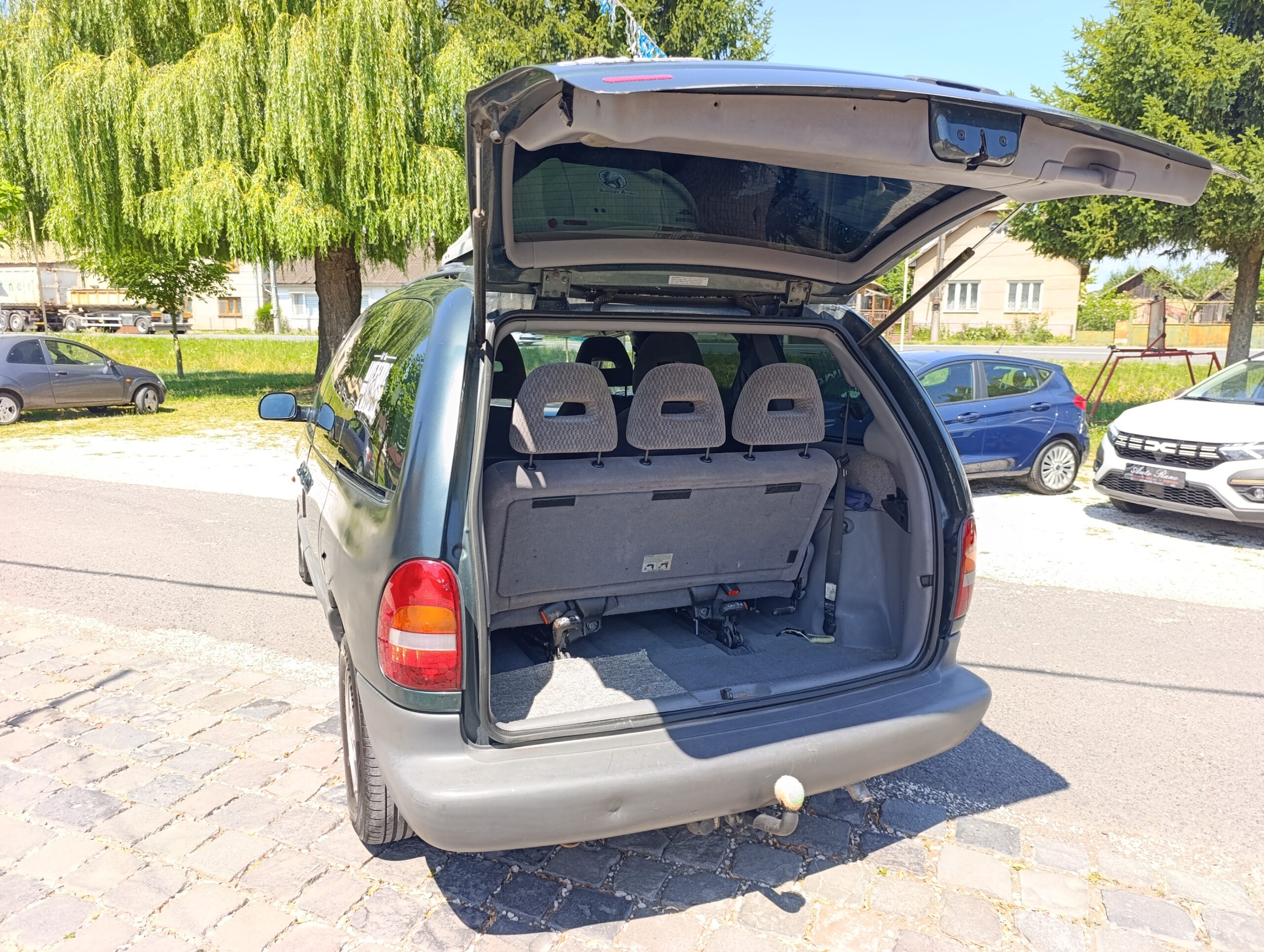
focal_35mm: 23
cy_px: 476
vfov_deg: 59.0
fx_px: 841
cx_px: 632
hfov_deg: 73.8
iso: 50
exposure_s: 1/137
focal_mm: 6.14
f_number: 1.6
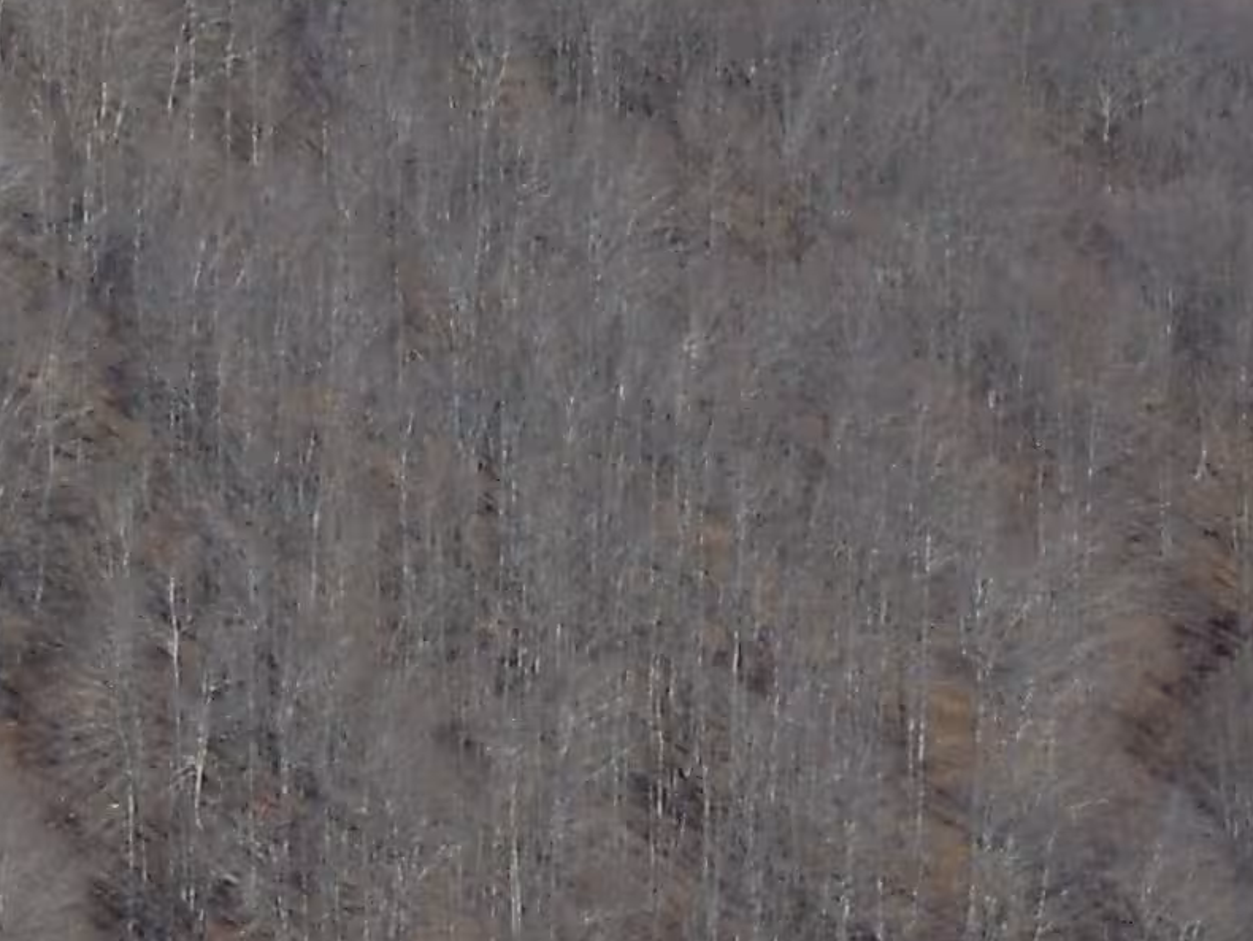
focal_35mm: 572
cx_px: 855
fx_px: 20711
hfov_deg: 3.5
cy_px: -711
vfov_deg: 2.6
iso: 100
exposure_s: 1/400
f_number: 5.9
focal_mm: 20.3
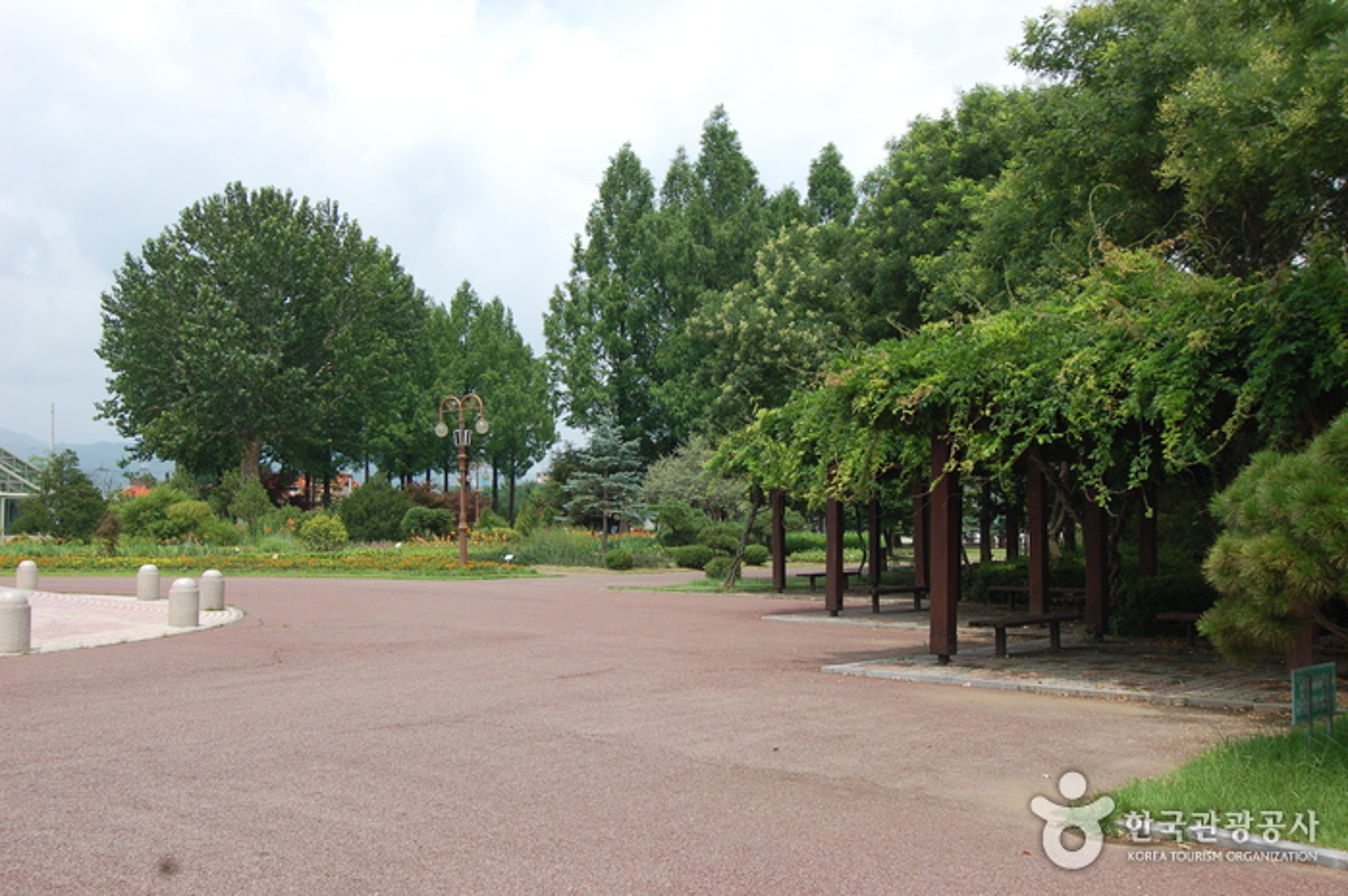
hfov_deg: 53.2
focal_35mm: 36
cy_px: 448
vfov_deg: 36.8
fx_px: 1347
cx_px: 674
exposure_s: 1/500
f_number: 6.3
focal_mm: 24
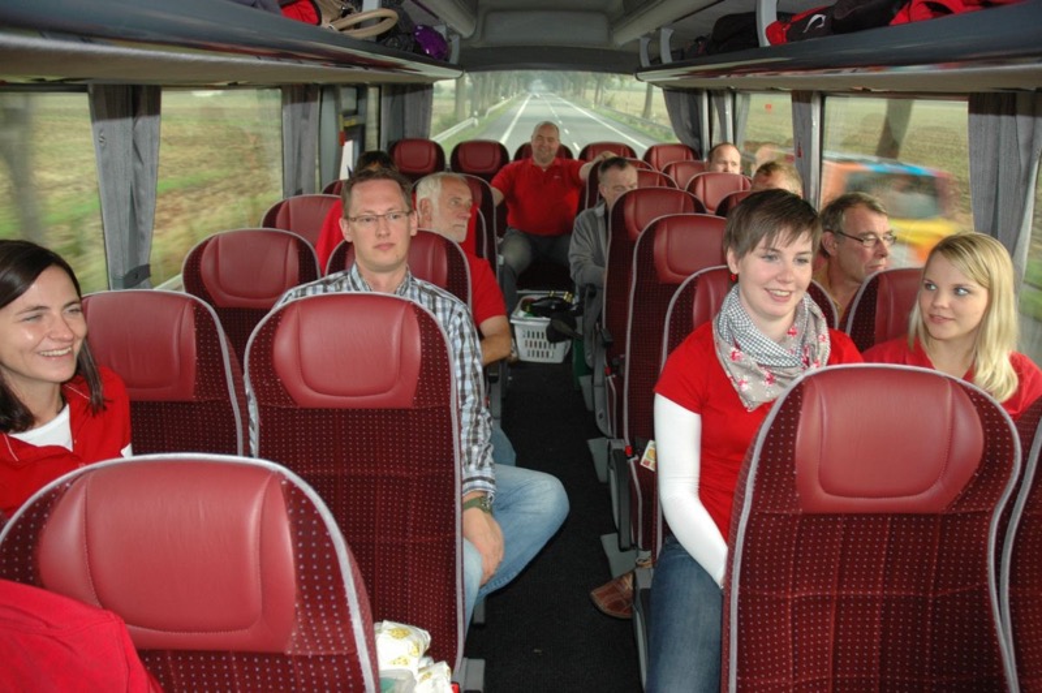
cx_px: 521
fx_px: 781
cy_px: 346
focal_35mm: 27
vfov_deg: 47.9
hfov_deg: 67.4
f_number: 3.5
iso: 400
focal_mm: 18
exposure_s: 1/60
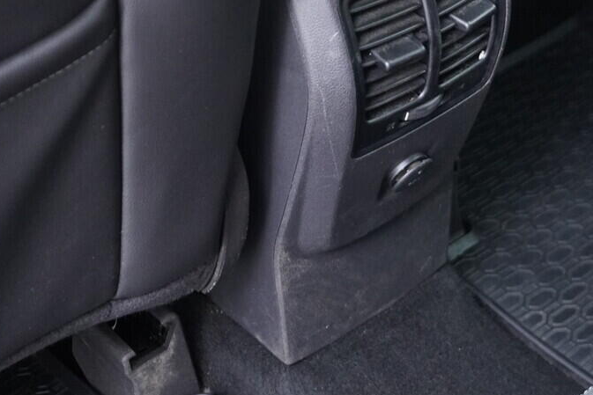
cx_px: 452
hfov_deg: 26.0
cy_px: 99
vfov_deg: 17.6
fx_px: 1269
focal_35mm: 77
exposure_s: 1/40
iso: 2500
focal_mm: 24
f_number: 2.8
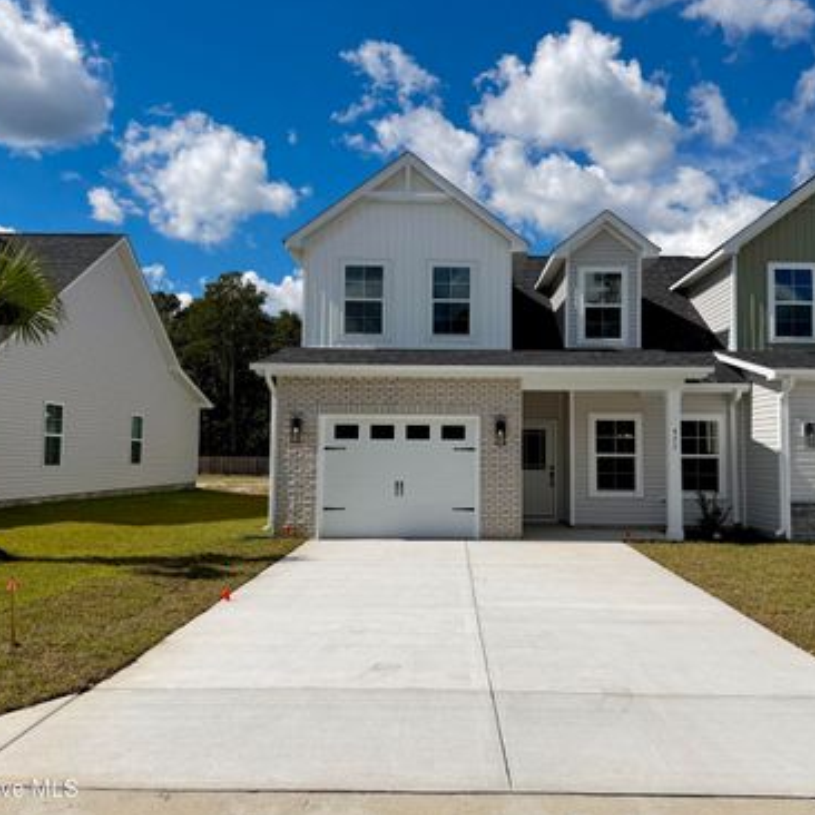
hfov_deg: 55.5
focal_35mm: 29
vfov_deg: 55.6
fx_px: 772
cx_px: 456
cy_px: 409
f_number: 1.78
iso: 80
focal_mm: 6.76
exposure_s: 1/10309
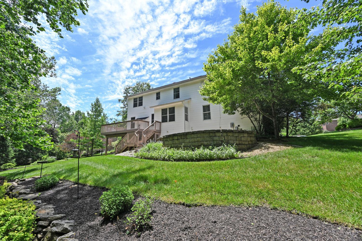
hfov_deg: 104.3
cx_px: 181
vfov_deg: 81.2
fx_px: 141
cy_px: 120
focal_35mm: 14
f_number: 6.3
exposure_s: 1/320
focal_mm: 14
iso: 100
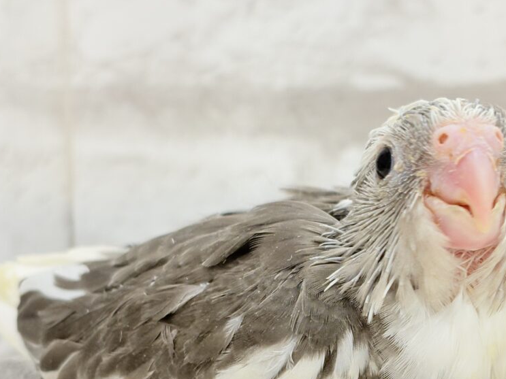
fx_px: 1228
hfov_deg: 23.0
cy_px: 269
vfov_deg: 17.5
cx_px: 390
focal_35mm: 84
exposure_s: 1/50
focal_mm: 5.96
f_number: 1.6
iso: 40
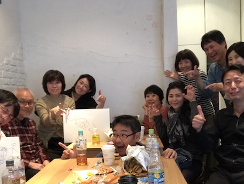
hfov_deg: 41.2
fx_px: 325
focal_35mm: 46
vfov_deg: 31.2
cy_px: 130
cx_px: 119
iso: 200
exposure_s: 1/20
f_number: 2.2
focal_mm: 2.87
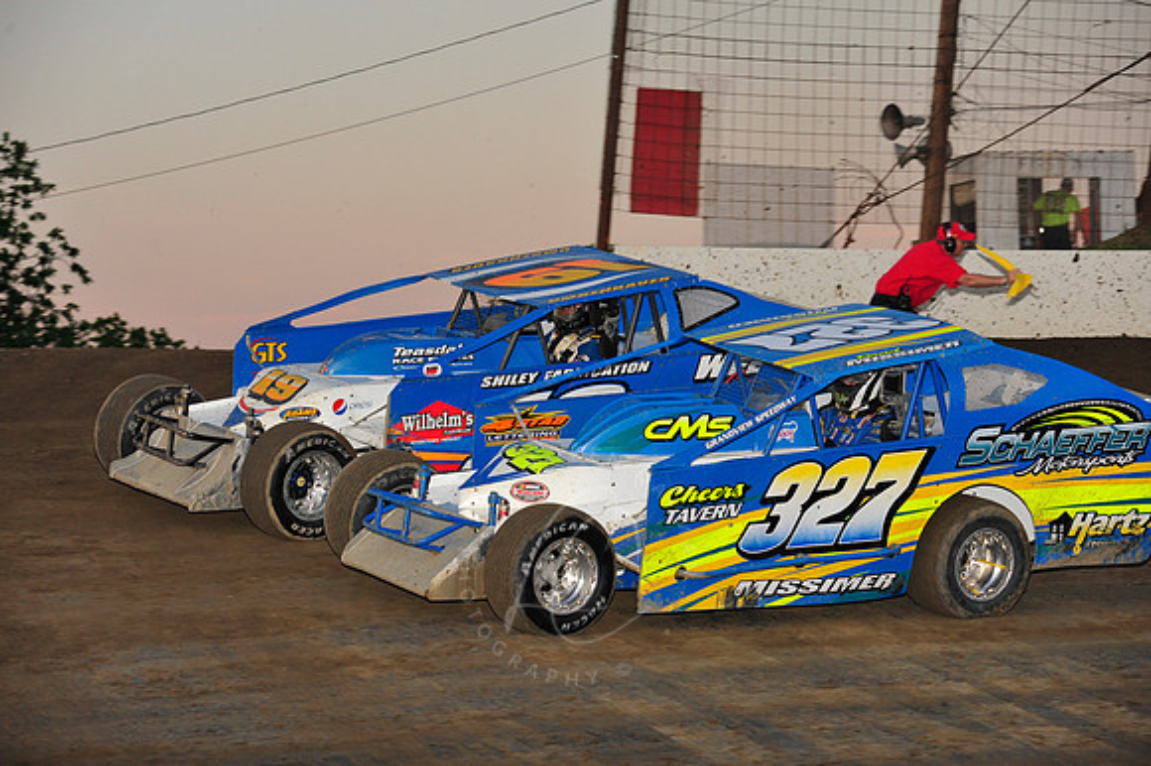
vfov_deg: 10.1
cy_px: 383
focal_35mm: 135
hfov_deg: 15.2
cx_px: 576
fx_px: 4314
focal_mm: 135
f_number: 7.1
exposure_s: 1/320
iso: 1000
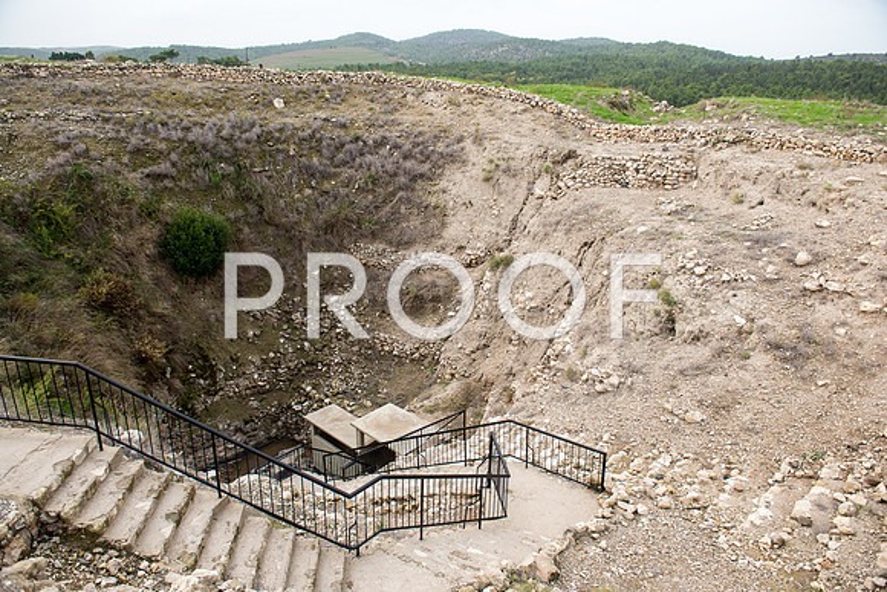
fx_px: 591
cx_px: 444
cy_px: 296
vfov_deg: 53.2
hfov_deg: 73.7
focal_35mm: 24
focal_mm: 24
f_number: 3.5
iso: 100
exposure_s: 1/500
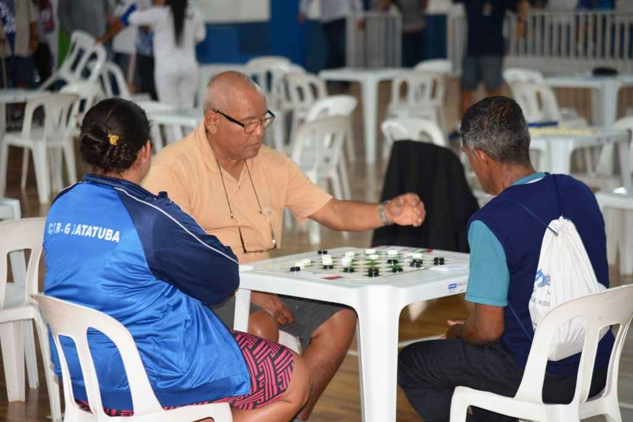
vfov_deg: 11.4
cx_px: 316
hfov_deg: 17.1
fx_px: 2110
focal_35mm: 120
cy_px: 211
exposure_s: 1/60
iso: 500
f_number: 4.5
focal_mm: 120
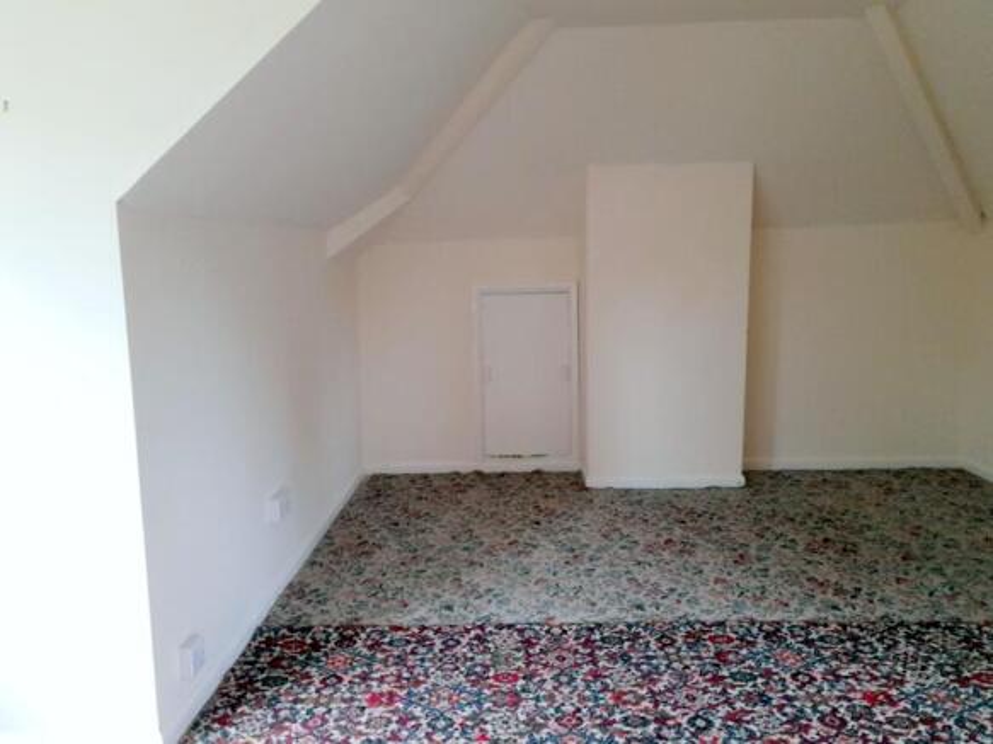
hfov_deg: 69.4
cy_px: 372
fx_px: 717
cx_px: 496
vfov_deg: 54.9
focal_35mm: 25
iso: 320
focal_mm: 4.6
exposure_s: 1/60
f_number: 2
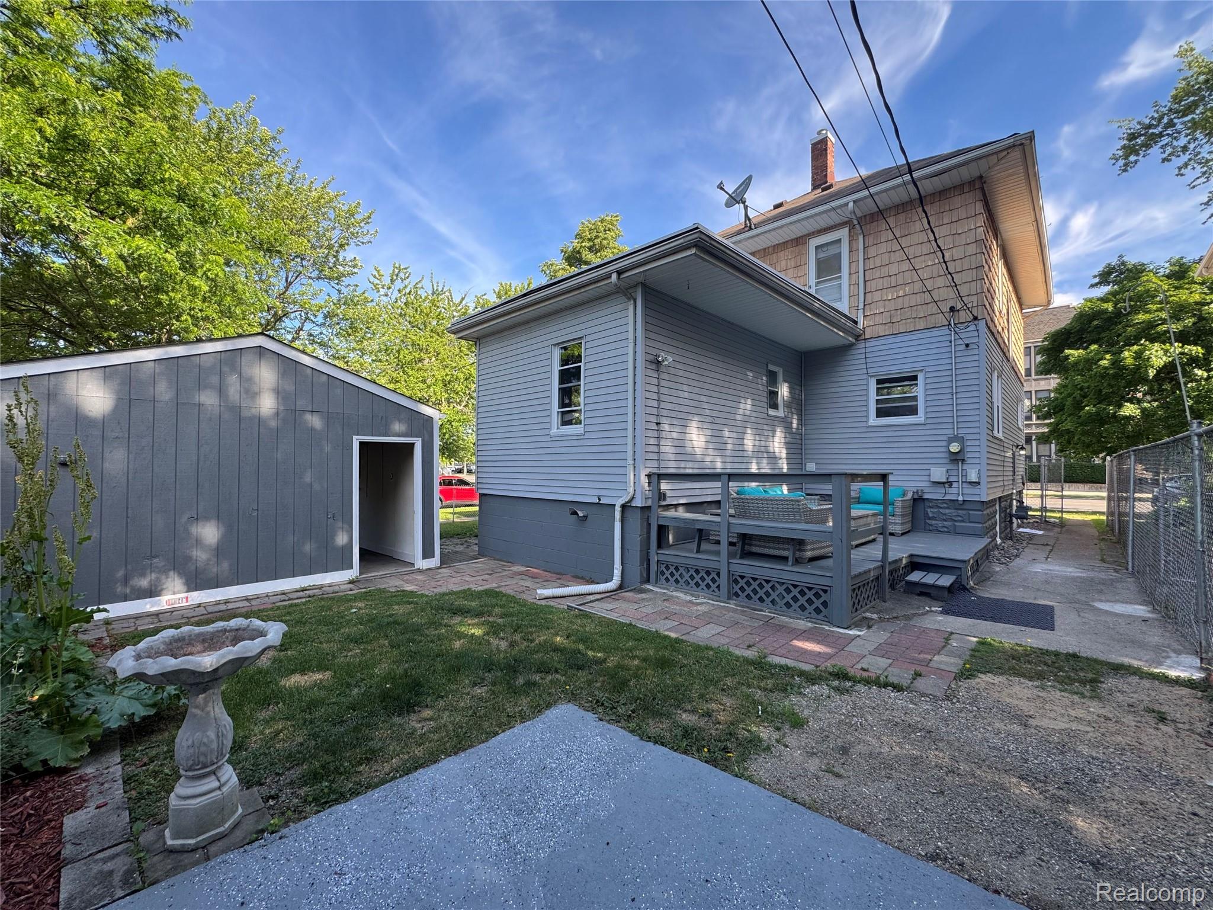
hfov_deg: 102.1
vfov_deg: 85.7
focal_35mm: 14
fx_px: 491
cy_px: 455
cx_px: 606
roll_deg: -1.5
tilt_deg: +1.5
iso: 40
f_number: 2.2
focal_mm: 2.22
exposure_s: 1/280
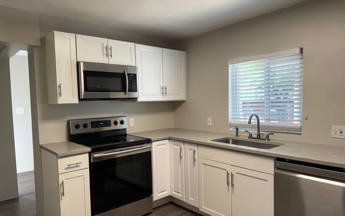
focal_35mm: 26
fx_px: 244
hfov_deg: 70.4
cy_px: 111
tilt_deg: -3.1
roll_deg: +1.5
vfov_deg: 47.6
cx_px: 171
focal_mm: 6.76
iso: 160
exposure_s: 1/120
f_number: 1.78
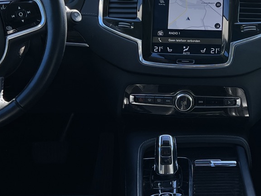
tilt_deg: -26.4
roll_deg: -1.4
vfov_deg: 18.0
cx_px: 197
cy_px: 99
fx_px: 619
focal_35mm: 82
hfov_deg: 23.6
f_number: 1.5
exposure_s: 1/797
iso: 50
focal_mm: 5.7
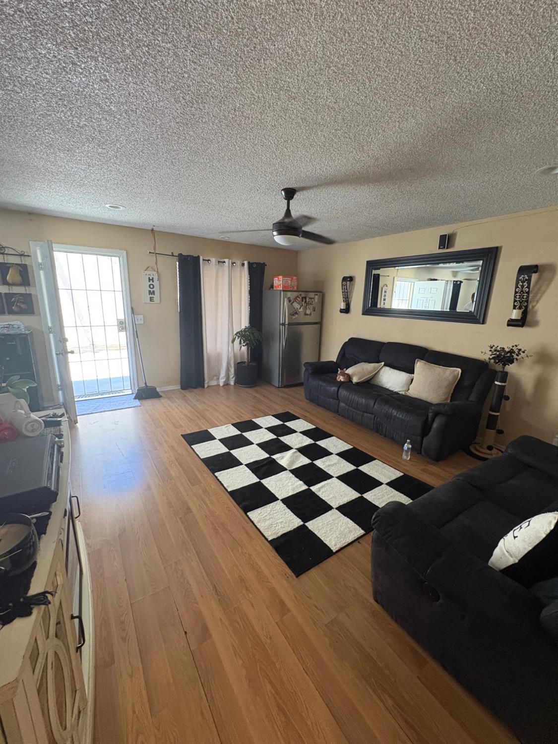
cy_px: 372
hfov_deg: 85.7
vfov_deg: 102.1
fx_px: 301
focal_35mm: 14
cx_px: 279
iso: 400
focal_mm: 2.22
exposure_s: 1/60
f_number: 2.2
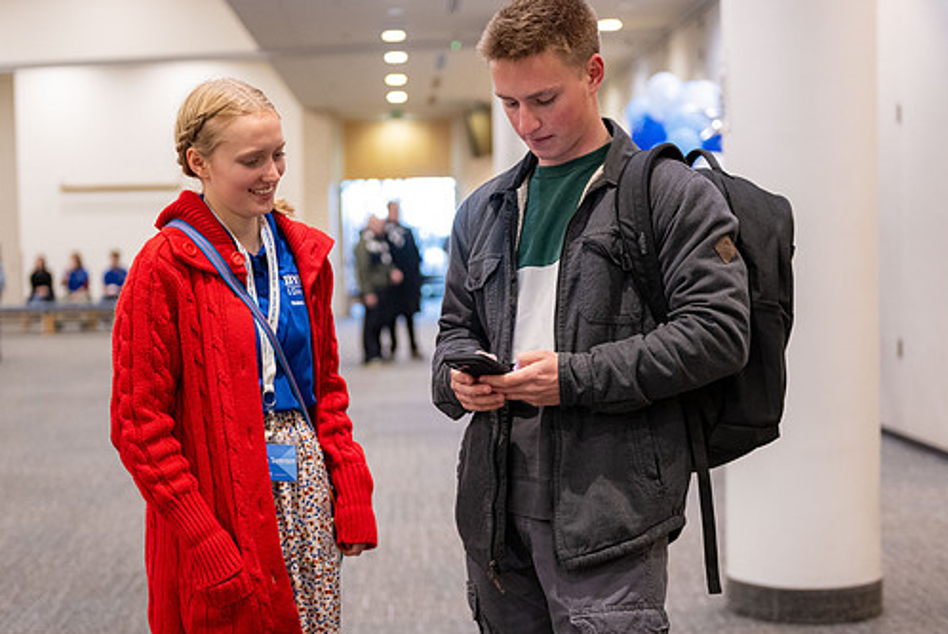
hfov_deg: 31.4
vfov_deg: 21.3
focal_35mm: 64
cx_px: 447
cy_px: 336
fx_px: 1687
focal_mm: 55
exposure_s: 1/250
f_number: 2.8
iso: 2000
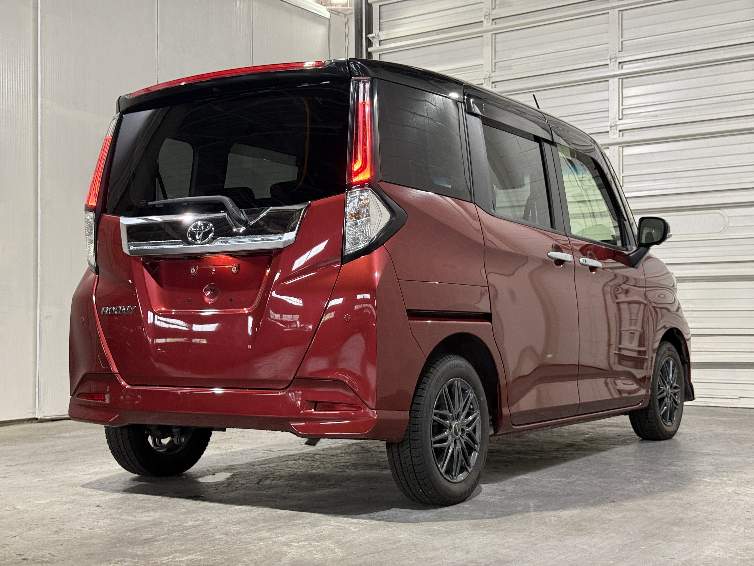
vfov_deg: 30.3
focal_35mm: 48
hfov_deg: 39.7
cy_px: 283
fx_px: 1046
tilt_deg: +2.0
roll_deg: +0.2
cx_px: 377
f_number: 1.78
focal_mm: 6.76
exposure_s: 1/60
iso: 250
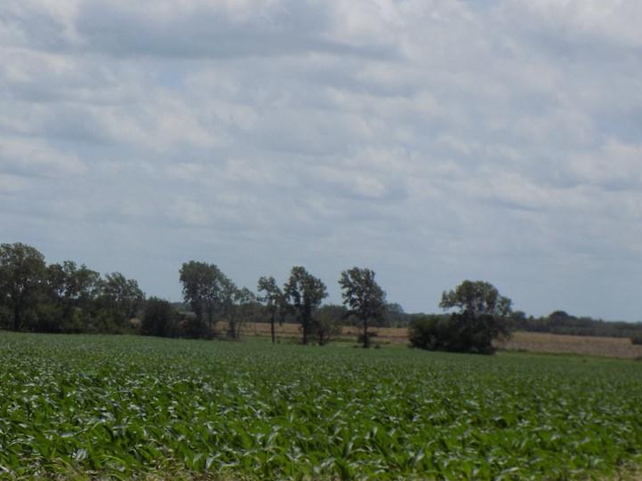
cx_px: 207
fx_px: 2262
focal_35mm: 122
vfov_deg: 12.1
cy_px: 285
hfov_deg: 16.1
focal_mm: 15.3
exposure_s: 1/1250
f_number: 4.4
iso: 80
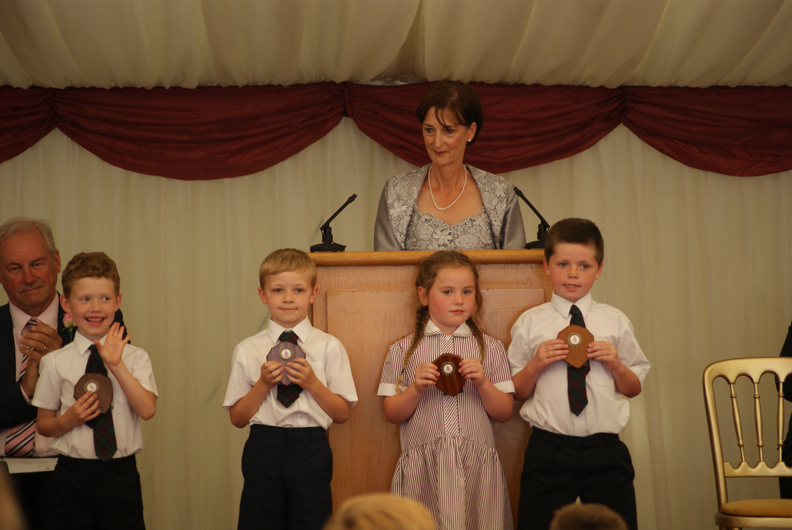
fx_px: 4295
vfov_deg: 7.1
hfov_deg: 10.5
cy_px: 265
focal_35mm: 195
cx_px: 396
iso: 400
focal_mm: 130
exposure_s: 1/200
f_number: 4.5
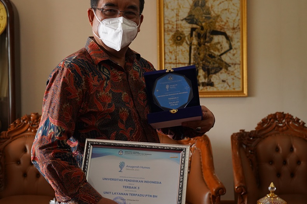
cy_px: 96
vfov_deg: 21.9
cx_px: 145
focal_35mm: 62
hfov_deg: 32.4
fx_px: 528
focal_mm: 49
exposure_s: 1/100
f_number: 5.6
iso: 3200
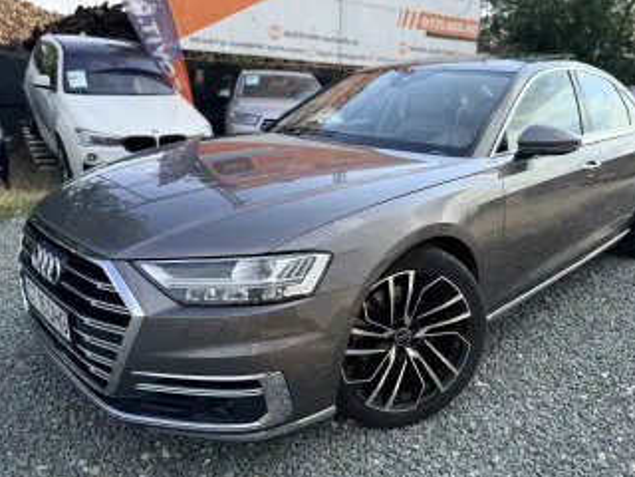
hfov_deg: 65.1
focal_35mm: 27
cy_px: 219
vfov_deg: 51.3
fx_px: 495
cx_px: 355
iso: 100
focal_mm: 6.76
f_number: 1.78
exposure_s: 1/2169
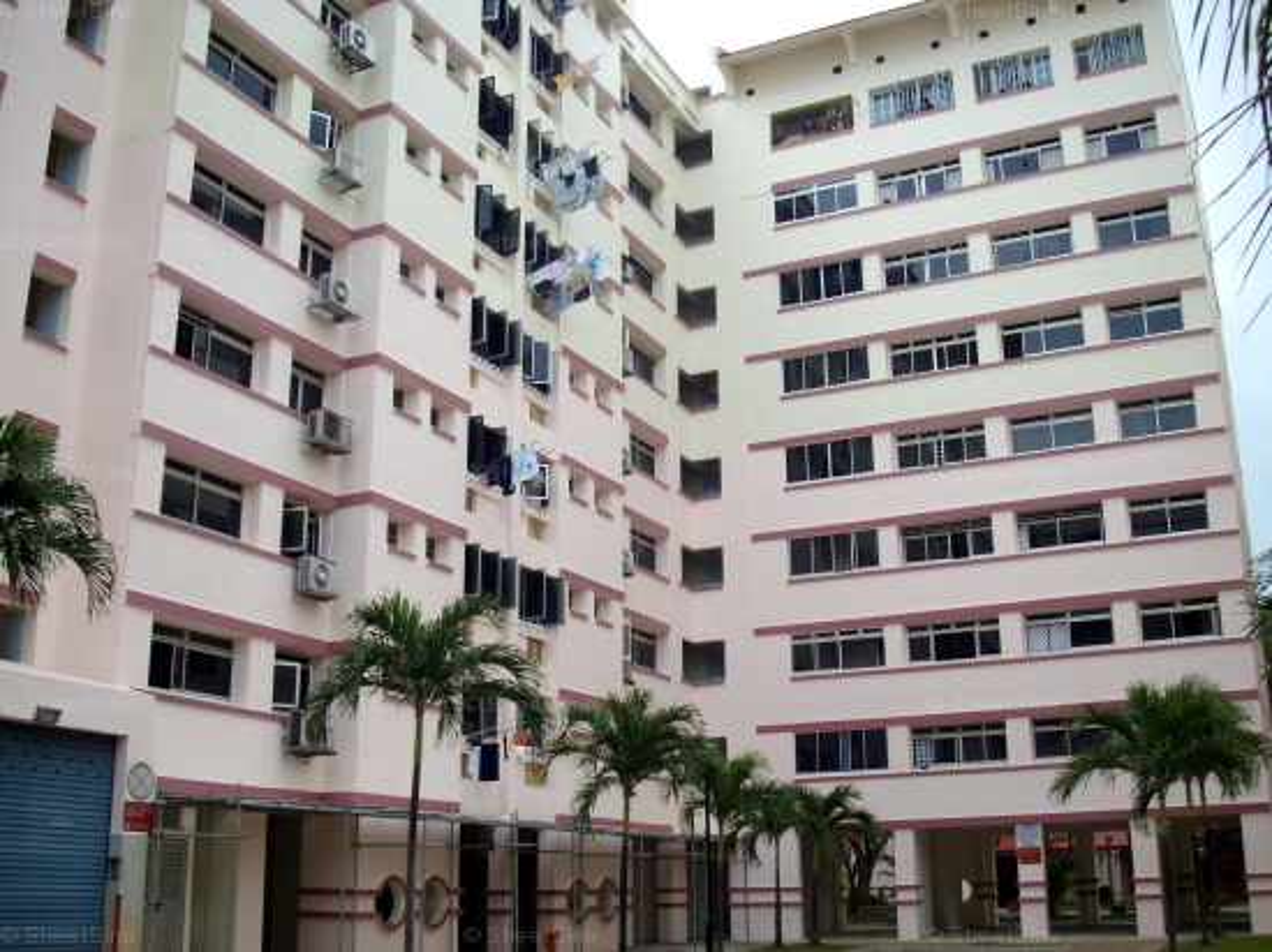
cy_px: 476
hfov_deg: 50.2
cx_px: 636
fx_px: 1359
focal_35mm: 37
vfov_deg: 38.6
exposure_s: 1/160
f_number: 5.6
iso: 80
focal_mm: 6.2
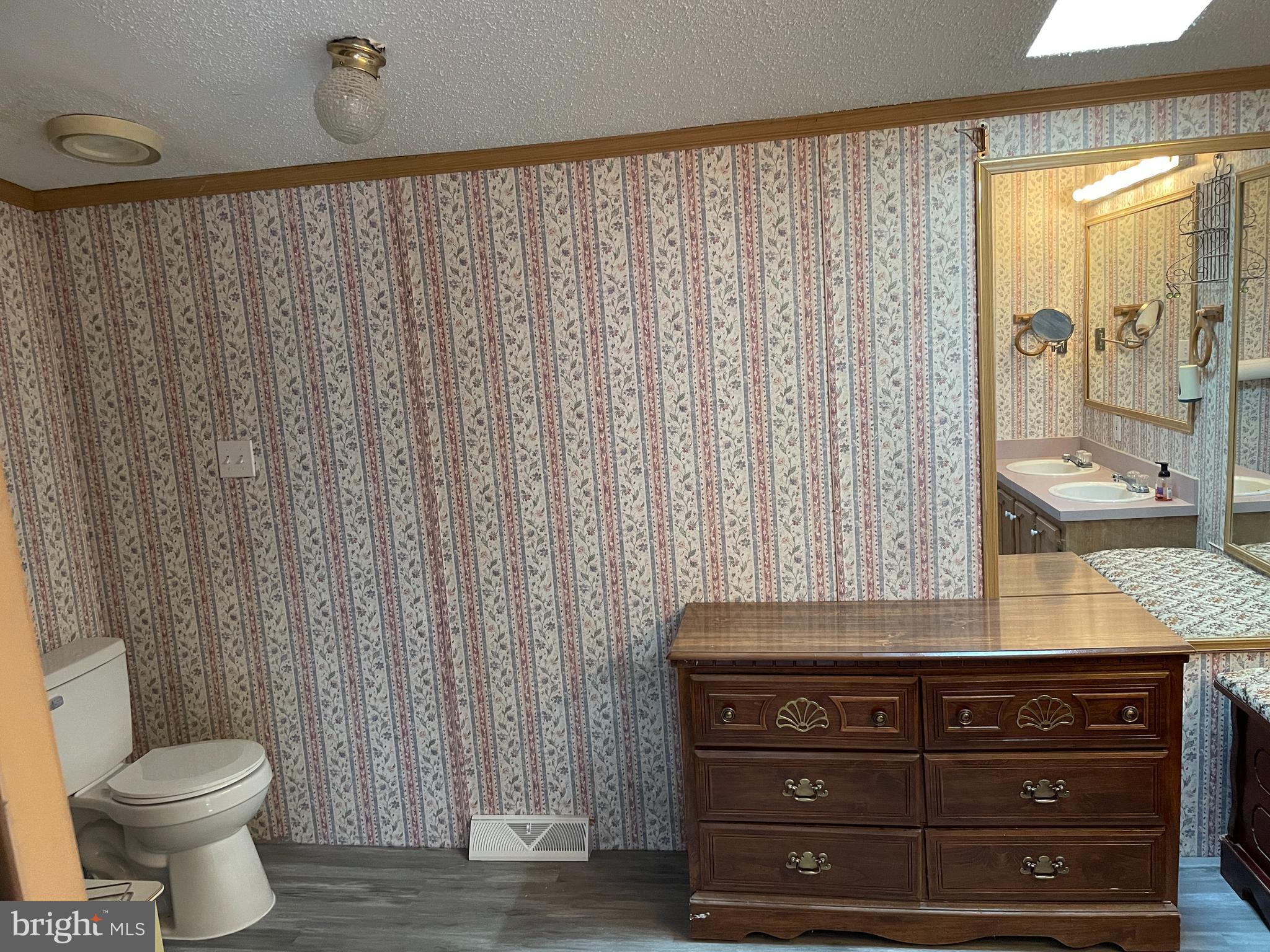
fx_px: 954
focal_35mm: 26
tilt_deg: -9.5
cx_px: 635
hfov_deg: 67.3
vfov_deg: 53.1
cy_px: 476
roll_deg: +4.1
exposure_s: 1/60
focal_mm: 4.2
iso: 250
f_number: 1.6
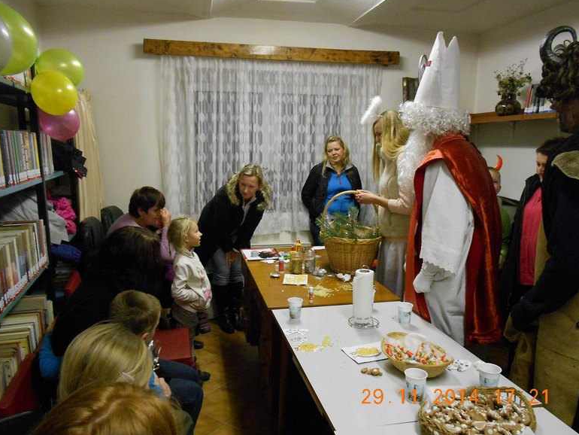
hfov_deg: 65.3
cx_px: 292
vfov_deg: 51.4
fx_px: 452
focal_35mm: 27
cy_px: 218
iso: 400
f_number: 3.2
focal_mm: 4.6
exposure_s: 1/30
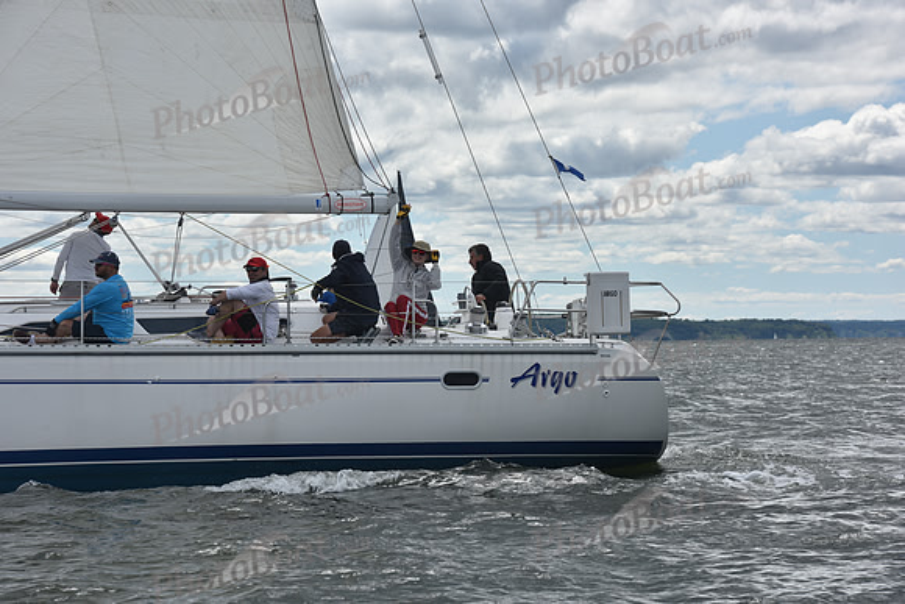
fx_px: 3143
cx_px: 452
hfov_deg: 16.4
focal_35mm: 125
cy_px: 302
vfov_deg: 11.0
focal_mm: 125
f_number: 10
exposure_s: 1/800
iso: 250
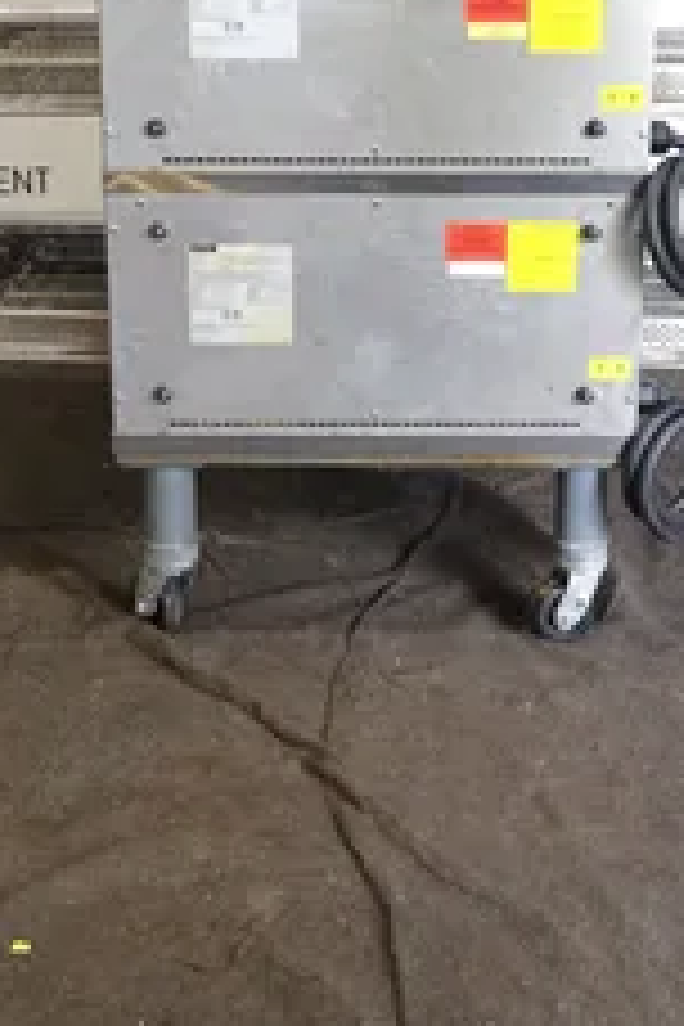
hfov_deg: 23.4
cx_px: 380
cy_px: 238
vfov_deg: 33.7
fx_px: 1653
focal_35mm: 58
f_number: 3.5
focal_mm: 12.25
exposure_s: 1/5
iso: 64
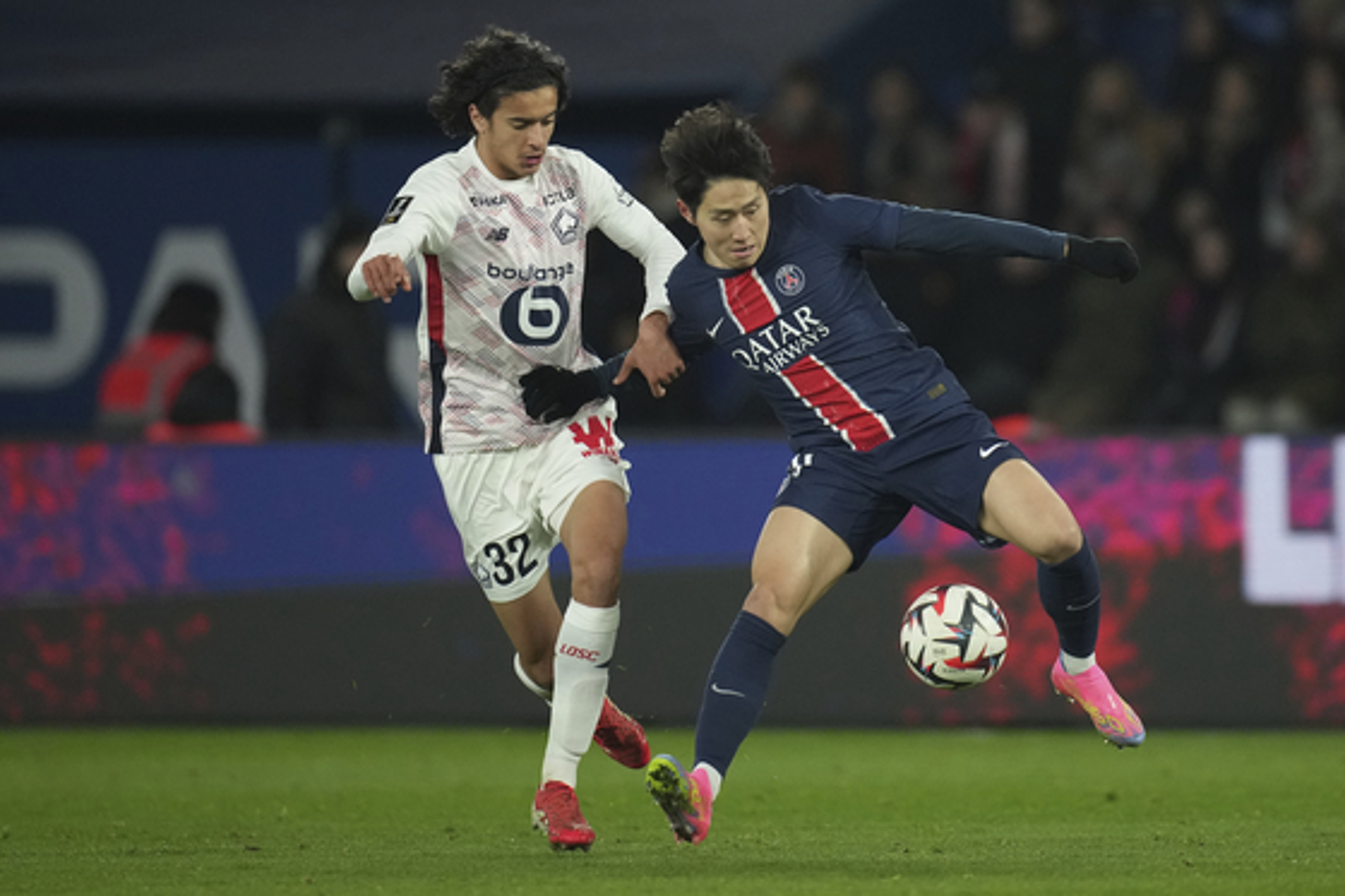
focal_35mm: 400
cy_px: 448
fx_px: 14939
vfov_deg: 3.4
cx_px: 672
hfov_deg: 5.2
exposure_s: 1/2500
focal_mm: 400
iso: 3200
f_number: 2.8
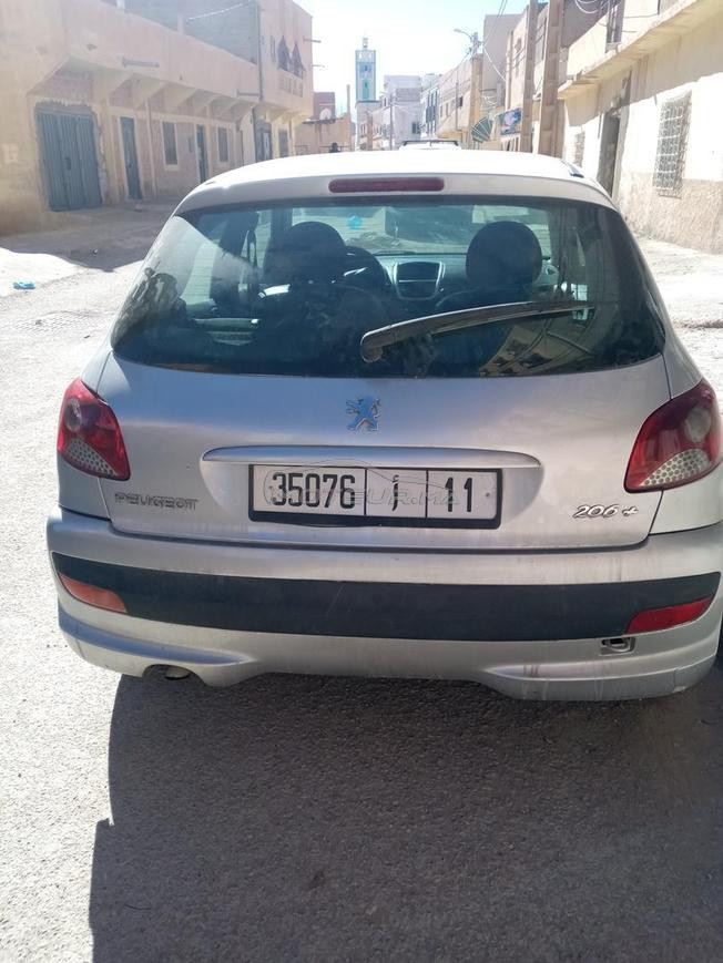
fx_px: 752
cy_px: 482
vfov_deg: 65.3
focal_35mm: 27
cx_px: 362
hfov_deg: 51.4
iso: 118
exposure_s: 1/899
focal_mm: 3.79
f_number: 2.2
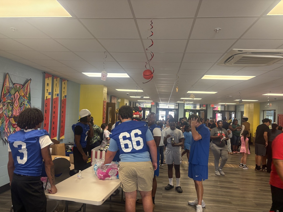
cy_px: 106
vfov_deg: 53.1
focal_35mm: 26
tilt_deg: +1.5
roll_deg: -1.9
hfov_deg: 67.3
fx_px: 213
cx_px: 142
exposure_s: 1/60
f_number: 1.6
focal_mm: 5.96
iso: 125
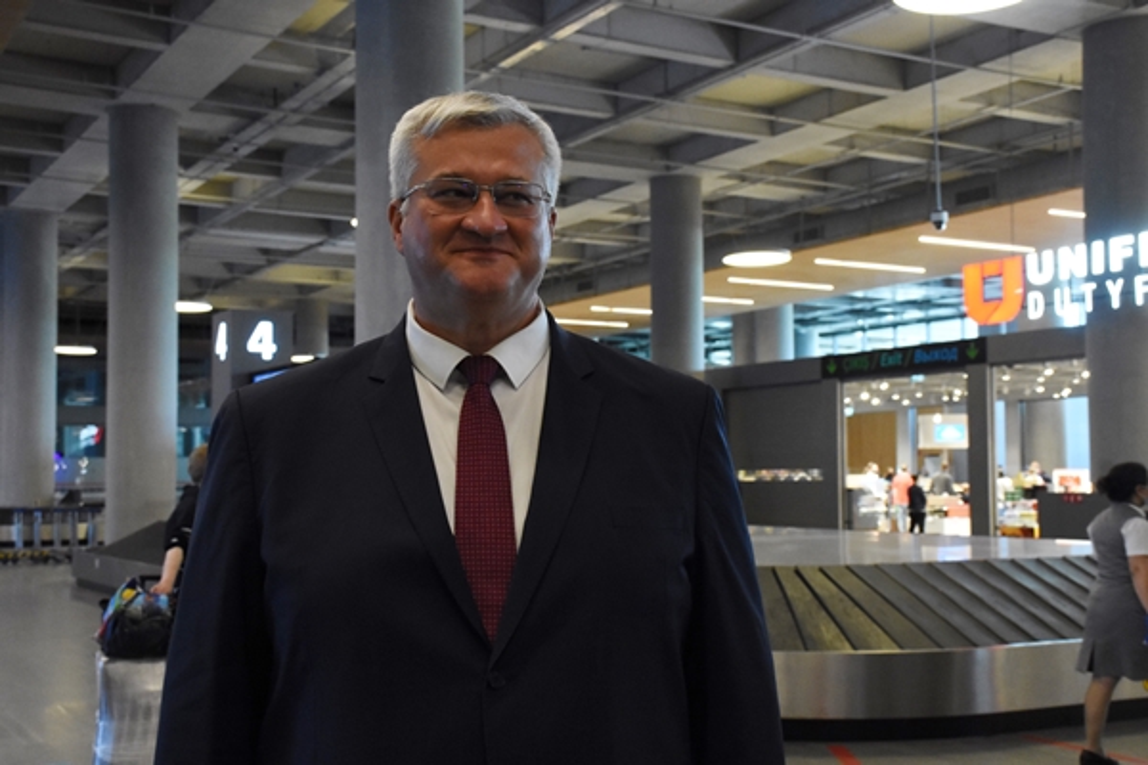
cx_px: 574
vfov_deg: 29.9
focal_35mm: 45
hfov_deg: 43.6
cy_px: 382
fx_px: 1435
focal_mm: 30
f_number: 6.3
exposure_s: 1/50
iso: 3200
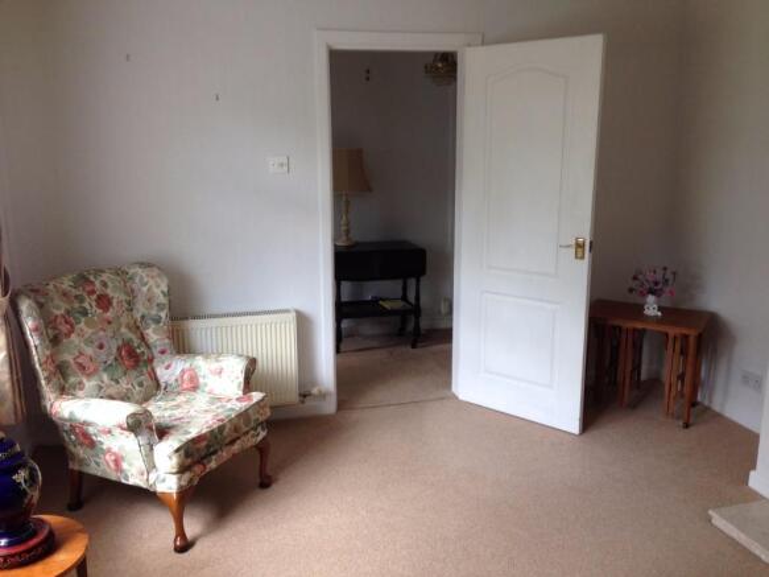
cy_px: 288
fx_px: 733
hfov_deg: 55.4
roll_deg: +0.9
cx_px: 384
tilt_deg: -14.9
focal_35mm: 33
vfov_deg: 42.9
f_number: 2.4
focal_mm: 4.12
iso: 64
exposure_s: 1/60
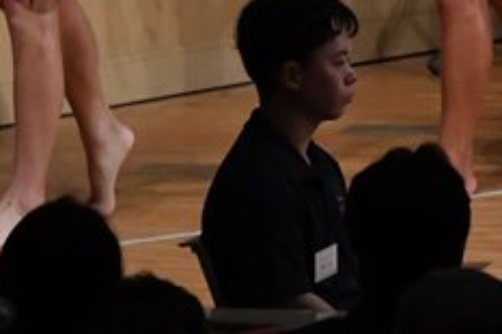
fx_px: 10451
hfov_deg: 2.8
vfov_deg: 1.8
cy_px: -187
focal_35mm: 750
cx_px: 466
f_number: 5.6
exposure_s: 1/400
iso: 6400
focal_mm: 150
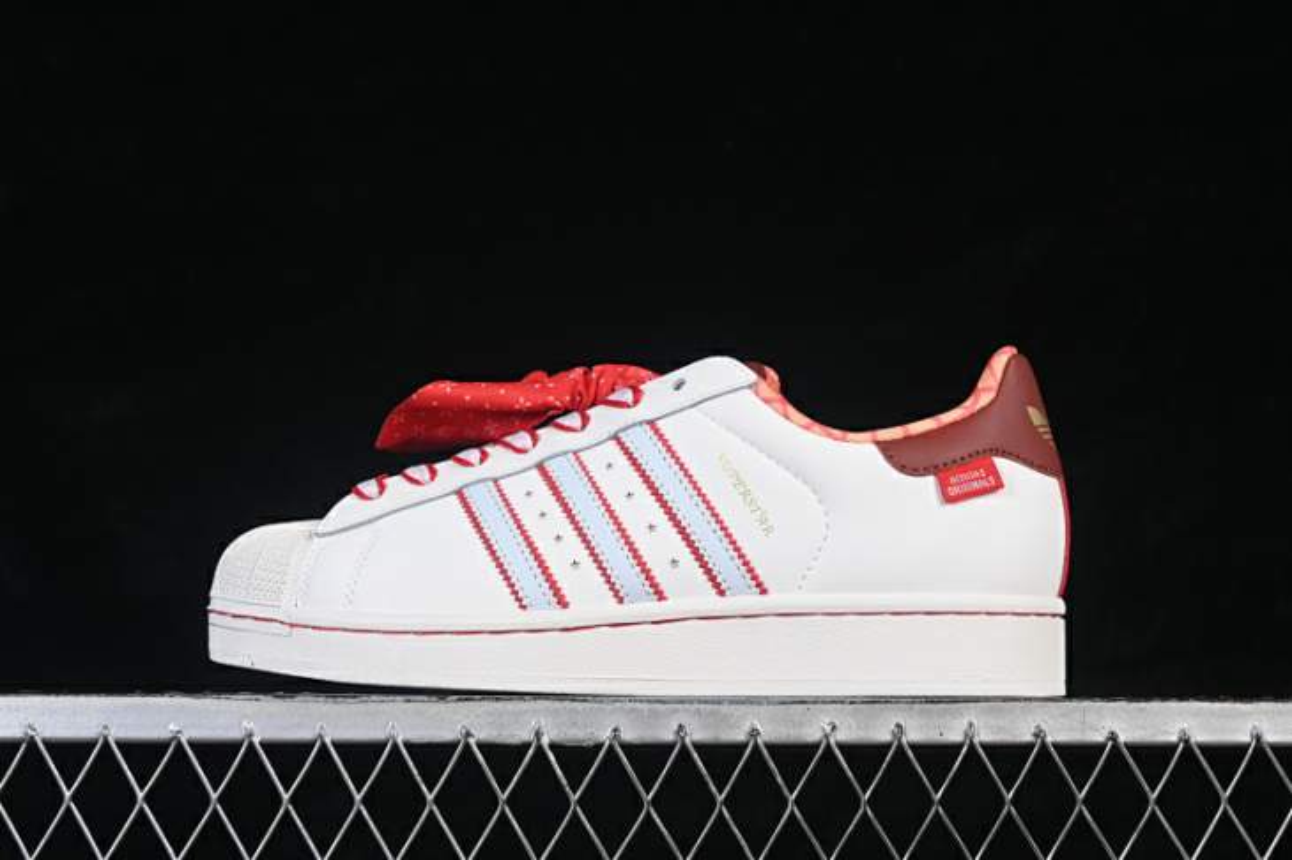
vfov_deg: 18.2
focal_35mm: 75
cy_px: 430
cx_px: 646
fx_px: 2690
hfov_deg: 27.0
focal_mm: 50
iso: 160
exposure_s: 1/80
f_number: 8
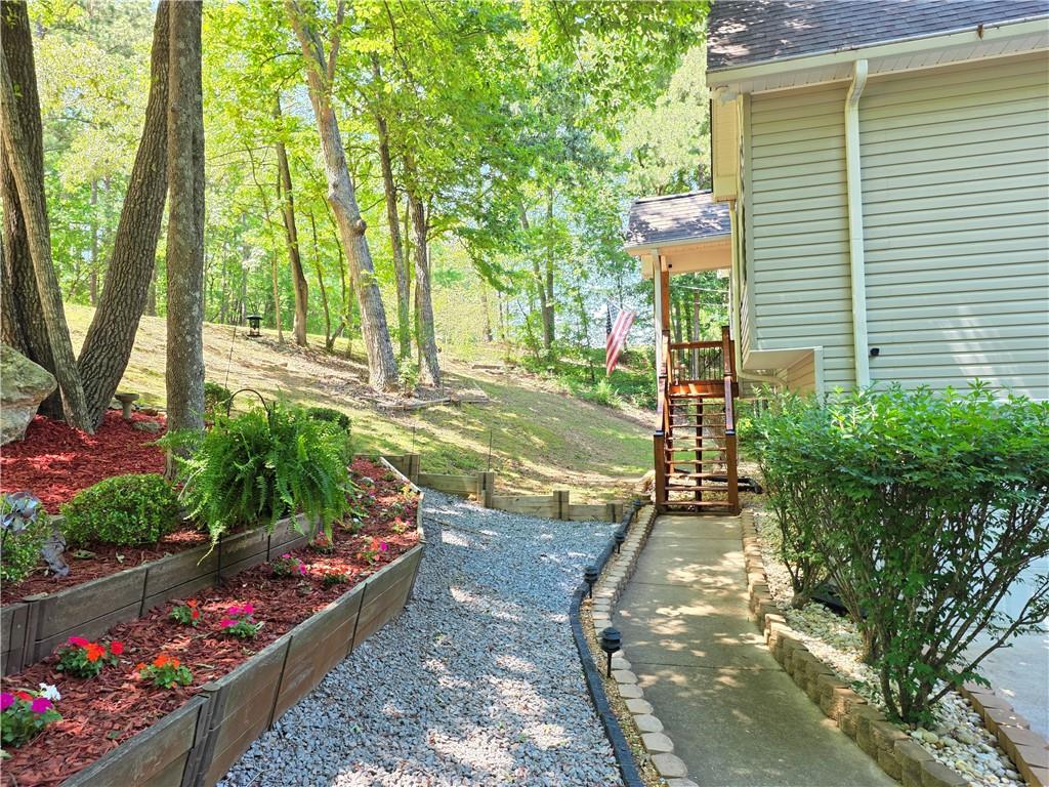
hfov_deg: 73.9
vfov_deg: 58.9
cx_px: 524
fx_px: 697
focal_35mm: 23
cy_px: 394
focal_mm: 6.25
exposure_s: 1/180
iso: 100
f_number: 1.7
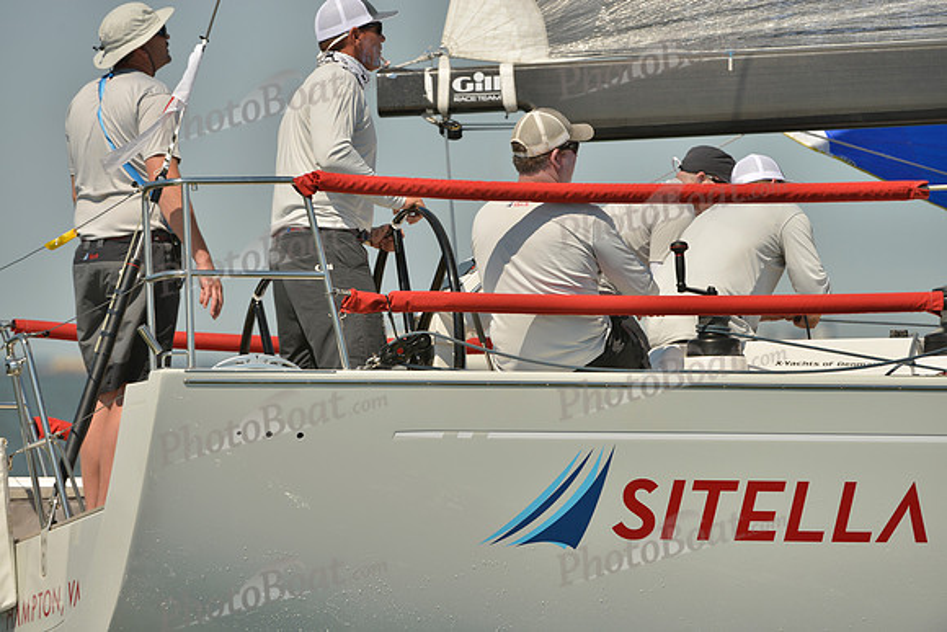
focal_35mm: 360
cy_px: 316
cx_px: 474
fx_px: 9472
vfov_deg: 3.8
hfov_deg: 5.7
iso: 200
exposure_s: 1/1250
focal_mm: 360
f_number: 7.1
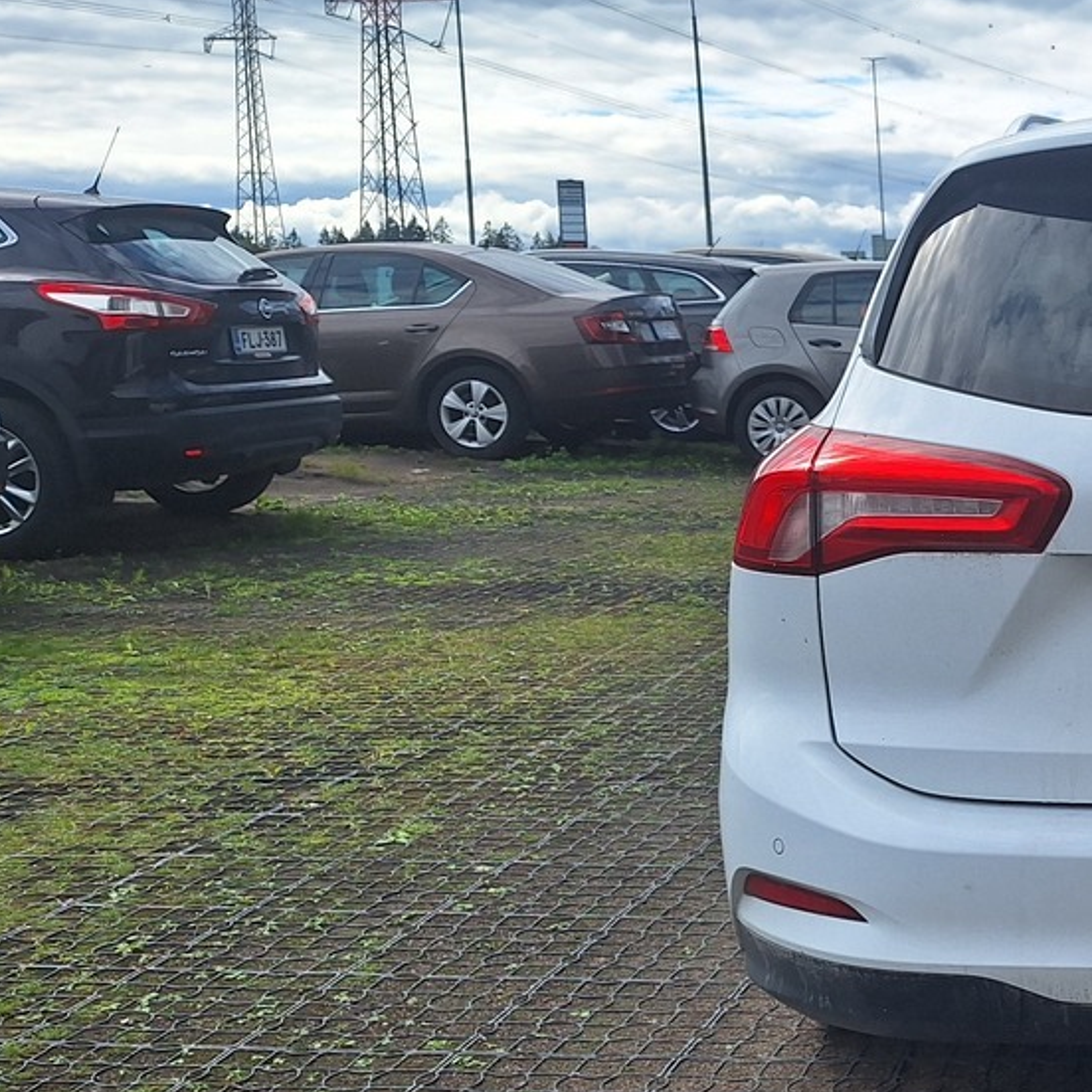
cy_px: 601
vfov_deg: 32.2
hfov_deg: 28.3
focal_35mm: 53
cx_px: 1288
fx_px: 1892
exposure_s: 1/3704
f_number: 1.8
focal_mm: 5.54
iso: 40
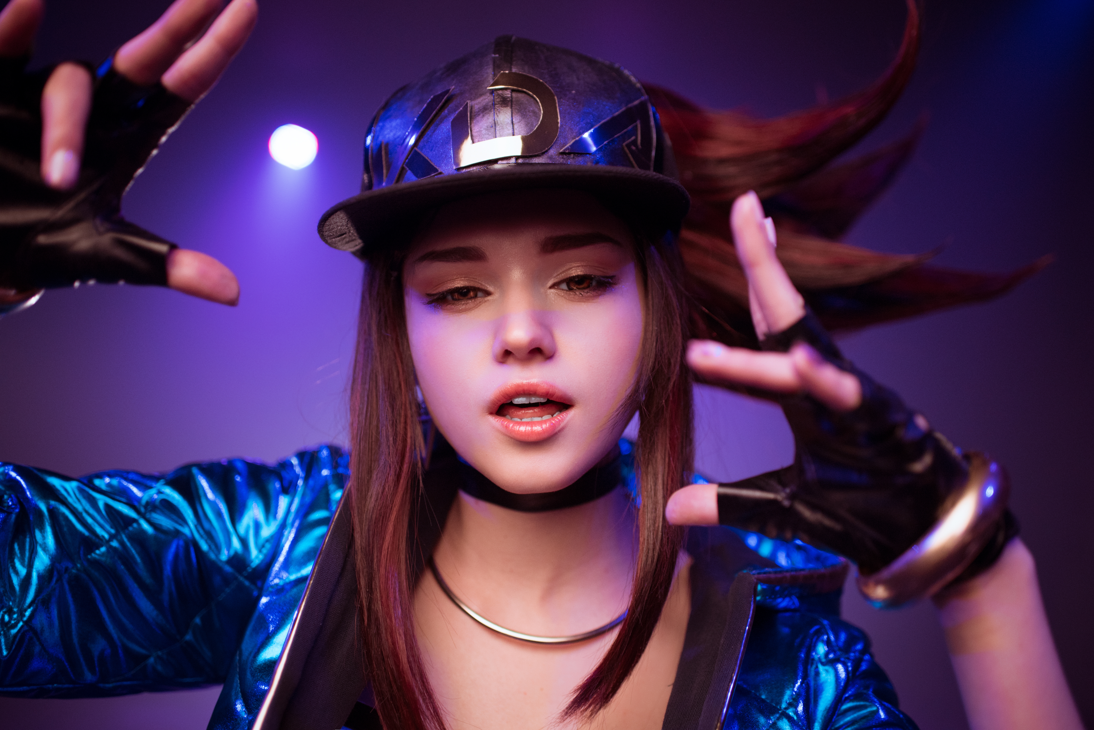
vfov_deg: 37.9
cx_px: 547
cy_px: 365
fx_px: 1064
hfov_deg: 54.4
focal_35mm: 35
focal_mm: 35
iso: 500
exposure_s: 1/200
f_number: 2.2
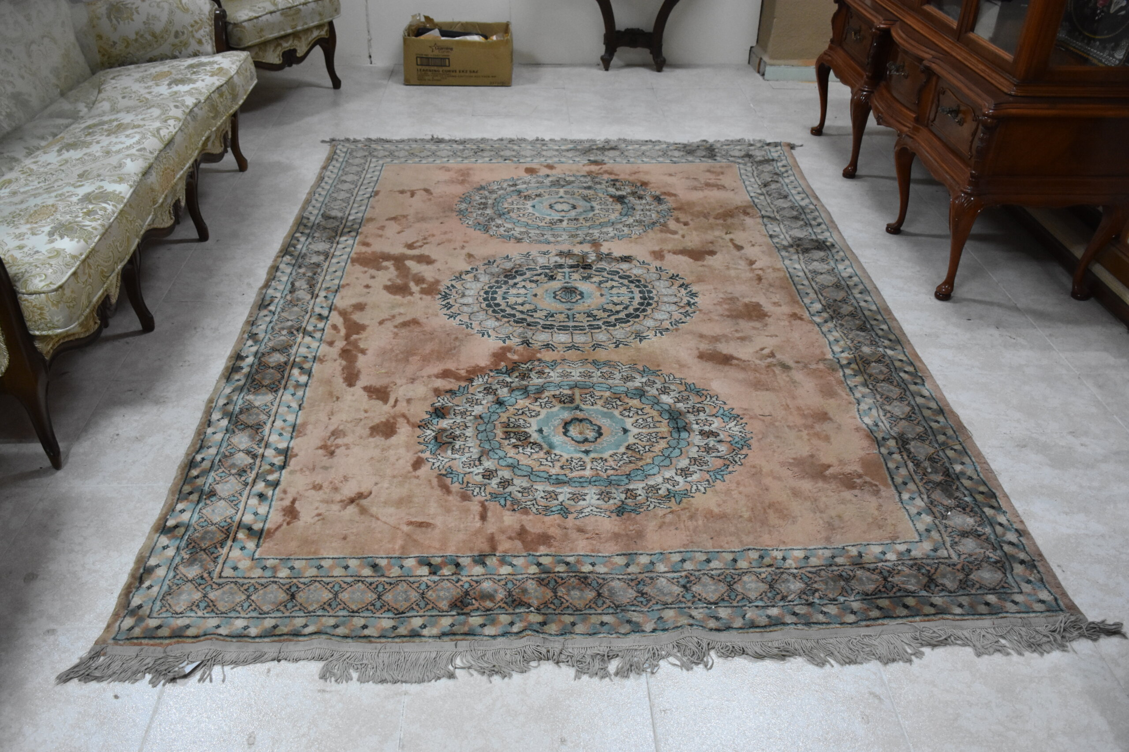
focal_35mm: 30
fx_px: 941
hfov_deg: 61.9
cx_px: 564
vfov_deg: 43.6
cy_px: 376
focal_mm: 20
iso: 2200
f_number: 4
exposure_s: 1/60
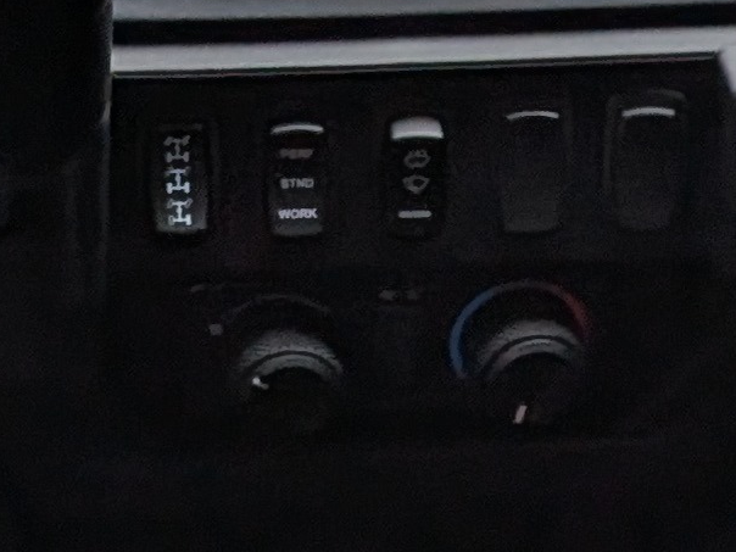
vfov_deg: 9.3
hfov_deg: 12.4
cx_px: 241
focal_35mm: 159
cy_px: 138
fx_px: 3381
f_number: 1.7
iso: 28
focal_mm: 4.53
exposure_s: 1/432
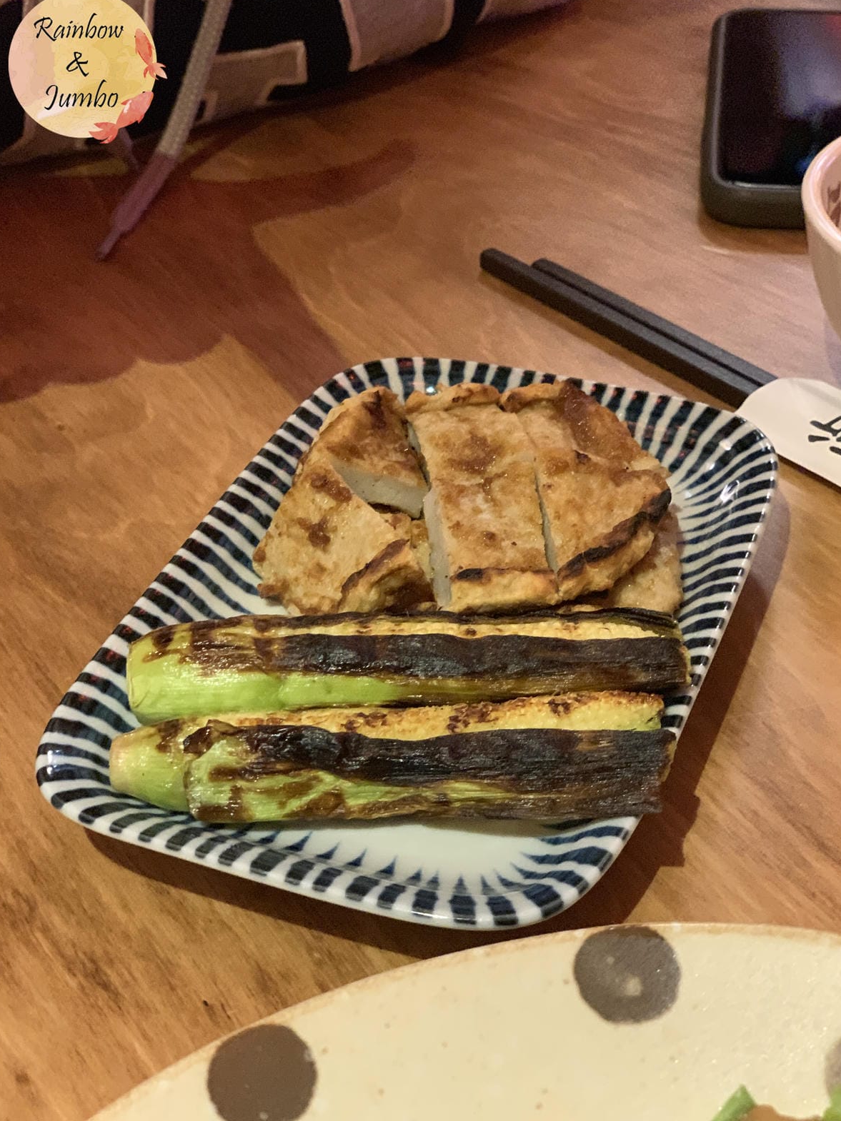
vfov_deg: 36.2
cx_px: 420
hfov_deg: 27.5
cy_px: 551
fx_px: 1717
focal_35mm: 53
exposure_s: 1/30
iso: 640
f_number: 2.4
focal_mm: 6
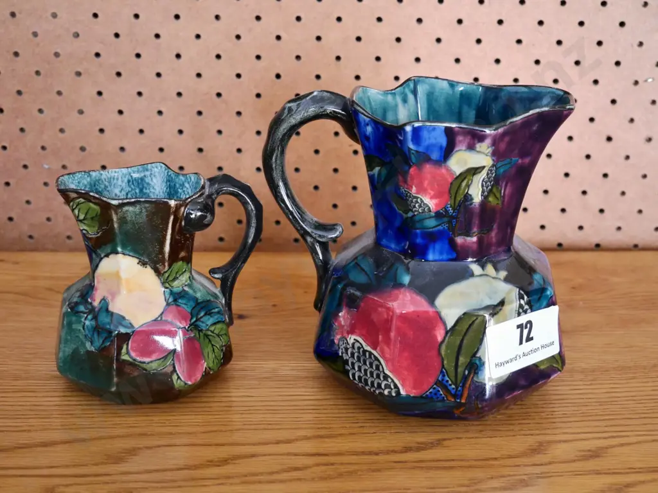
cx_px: 329
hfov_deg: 32.2
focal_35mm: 60
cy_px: 246
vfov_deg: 24.4
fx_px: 1141
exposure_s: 1/80
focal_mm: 30
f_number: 5.6
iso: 3200
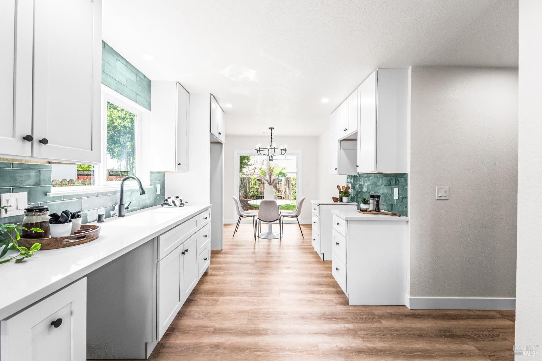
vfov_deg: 81.2
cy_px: 180
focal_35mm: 14
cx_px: 271
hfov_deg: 104.3
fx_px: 211
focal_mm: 14
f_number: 7.1
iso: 640
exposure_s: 1/20
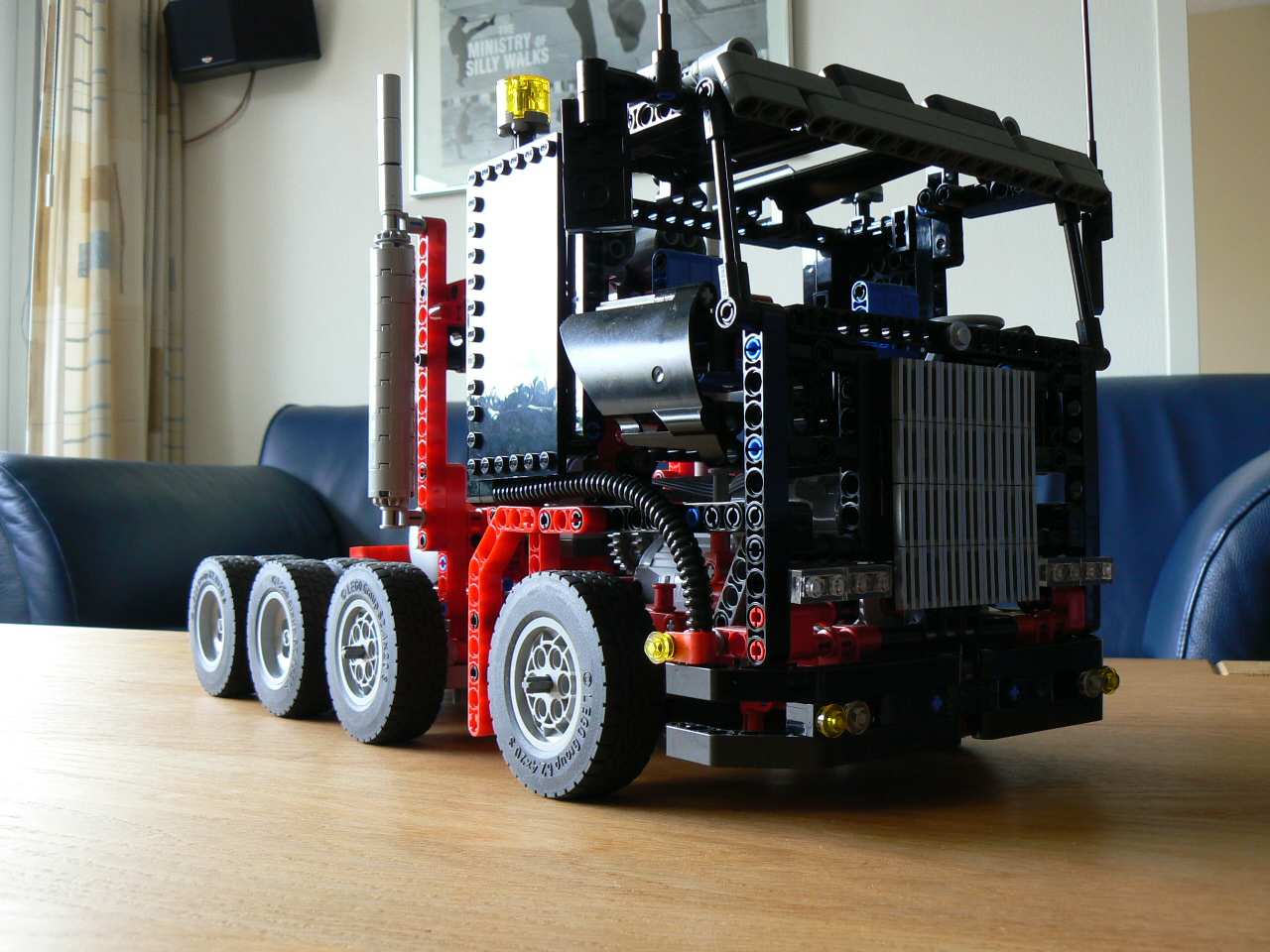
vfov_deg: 39.7
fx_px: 1321
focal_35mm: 36
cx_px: 635
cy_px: 476
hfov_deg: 51.4
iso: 80
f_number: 4
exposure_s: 1/2
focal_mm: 6
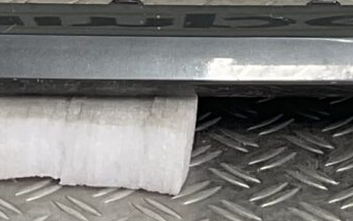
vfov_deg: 5.3
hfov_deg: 9.2
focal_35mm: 228
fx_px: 2195
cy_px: -573
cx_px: 120
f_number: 1.8
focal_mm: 3
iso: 16
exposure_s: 1/177
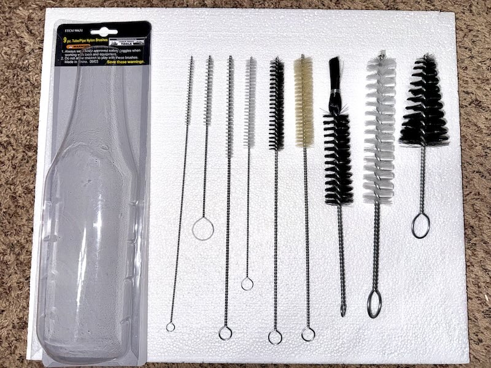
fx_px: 340
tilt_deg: -85.2
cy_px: 184
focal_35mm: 24
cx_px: 246
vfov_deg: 56.8
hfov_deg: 71.6
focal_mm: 6.76
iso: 50
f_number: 1.78
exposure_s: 1/317
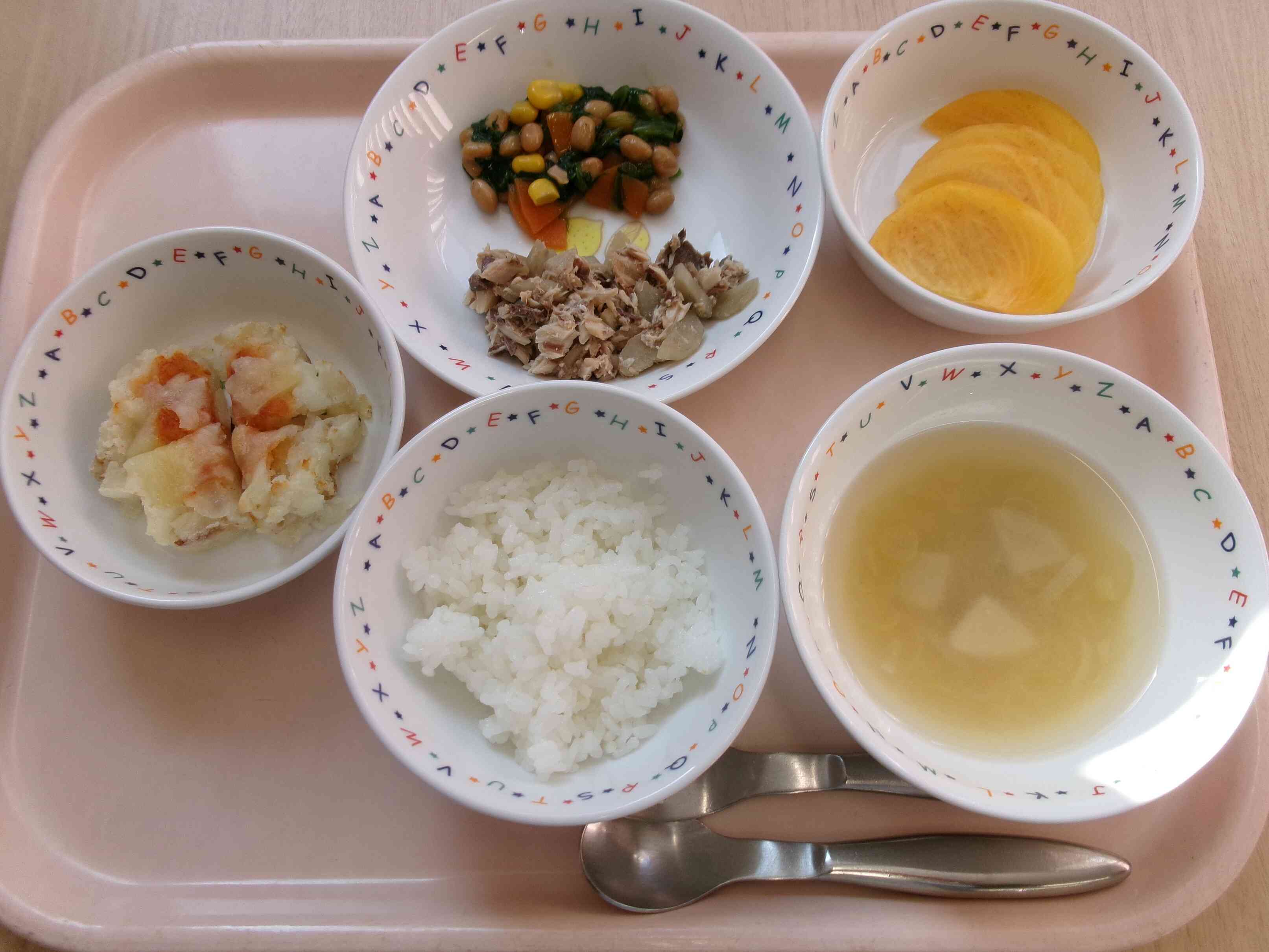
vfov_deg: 49.8
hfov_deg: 63.4
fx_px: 1027
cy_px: 476
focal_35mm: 28
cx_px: 634
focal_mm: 5.1
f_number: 3.9
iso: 100
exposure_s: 1/90
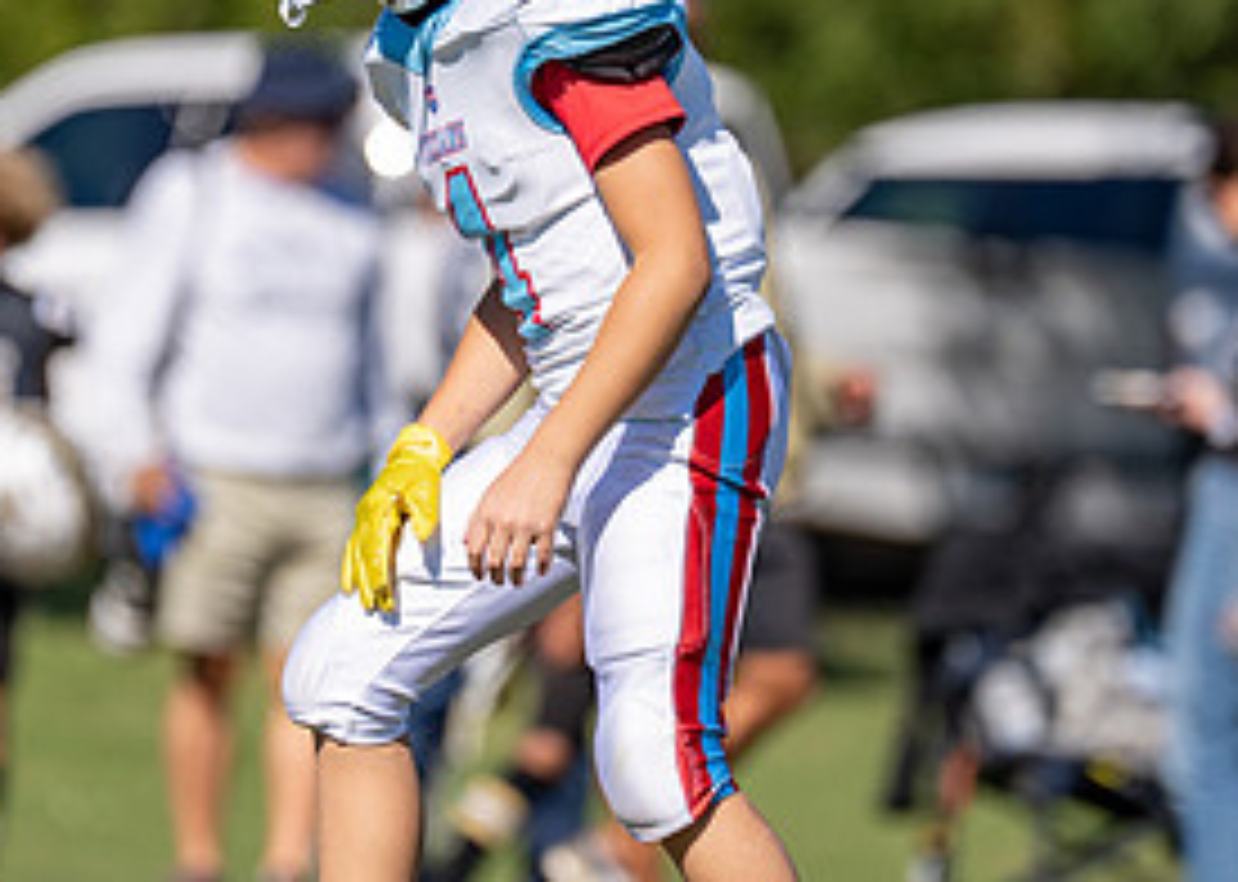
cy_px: 207
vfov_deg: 2.3
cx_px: 617
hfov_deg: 3.2
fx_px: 22381
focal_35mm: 637
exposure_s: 1/2500
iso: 100
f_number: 2.8
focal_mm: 200
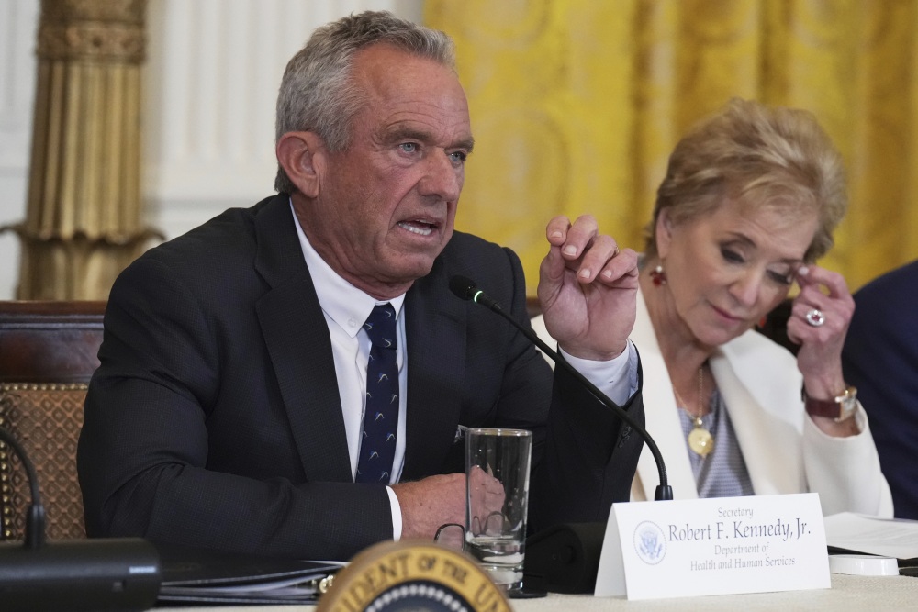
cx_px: 459
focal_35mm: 277
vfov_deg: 5.0
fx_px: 7064
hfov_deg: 7.4
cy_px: 306
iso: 5000
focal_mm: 185
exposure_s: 1/250
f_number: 4
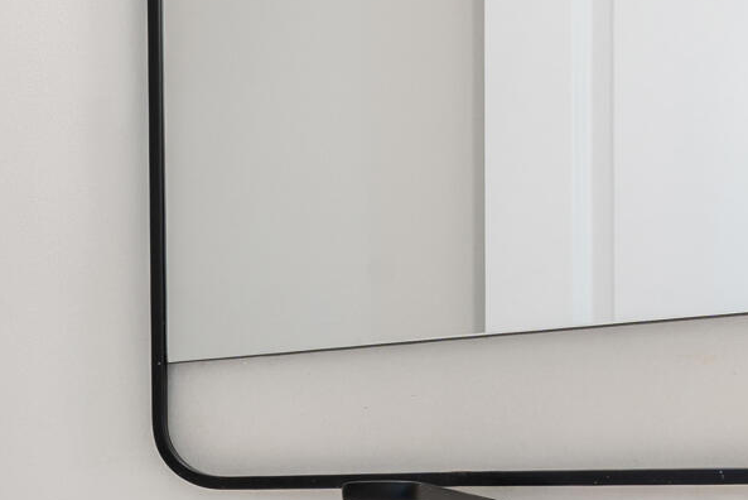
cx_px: -434
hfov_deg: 24.5
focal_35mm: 59
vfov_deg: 22.1
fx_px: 1226
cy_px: 508
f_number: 9
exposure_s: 1/2
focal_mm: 14
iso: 250
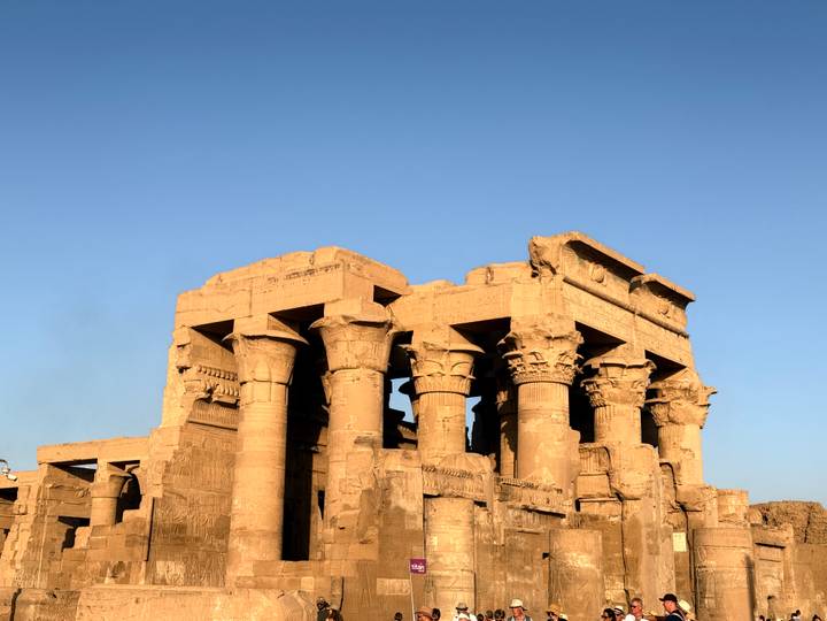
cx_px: 414
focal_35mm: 48
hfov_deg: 39.7
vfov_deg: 30.3
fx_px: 1147
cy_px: 310
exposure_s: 1/4329
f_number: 1.78
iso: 64
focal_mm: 6.76
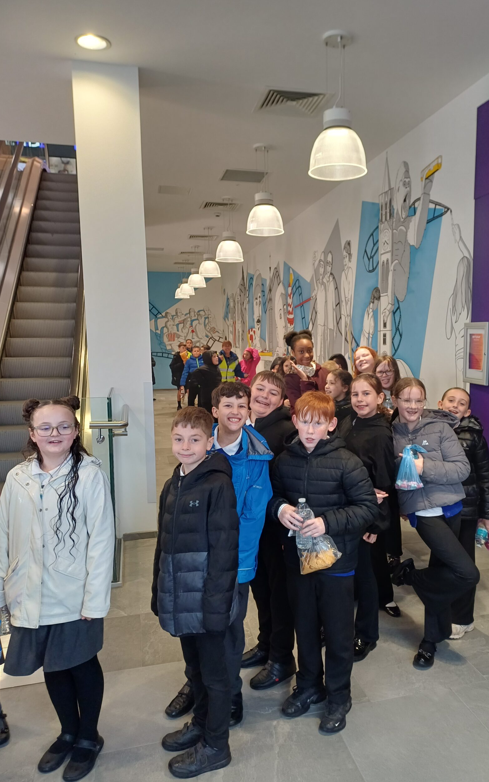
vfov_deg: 68.4
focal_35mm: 27
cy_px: 393
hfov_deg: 45.8
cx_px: 290
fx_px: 576
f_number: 1.8
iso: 125
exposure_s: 1/50
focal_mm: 4.65
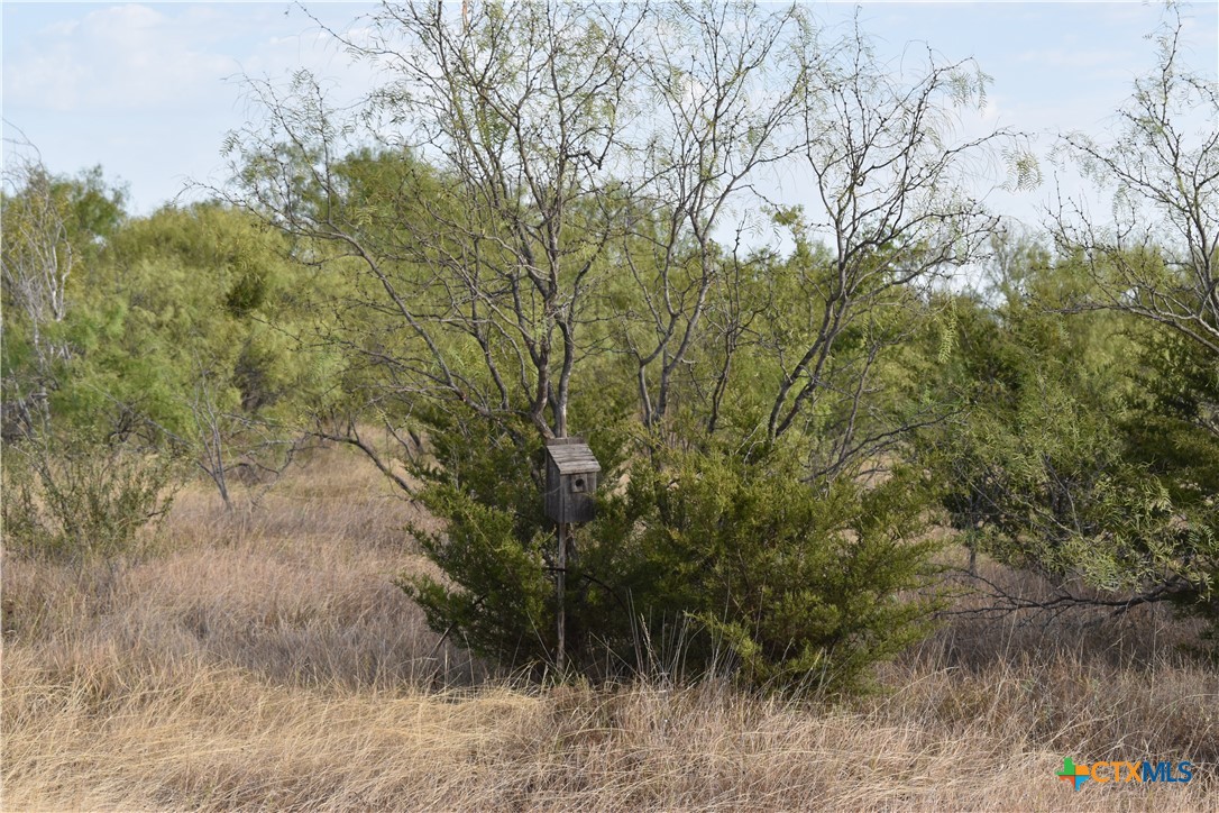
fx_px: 2793
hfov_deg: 24.6
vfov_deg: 16.6
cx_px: 610
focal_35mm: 82
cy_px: 406
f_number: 7.1
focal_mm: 55
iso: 200
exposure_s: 1/250
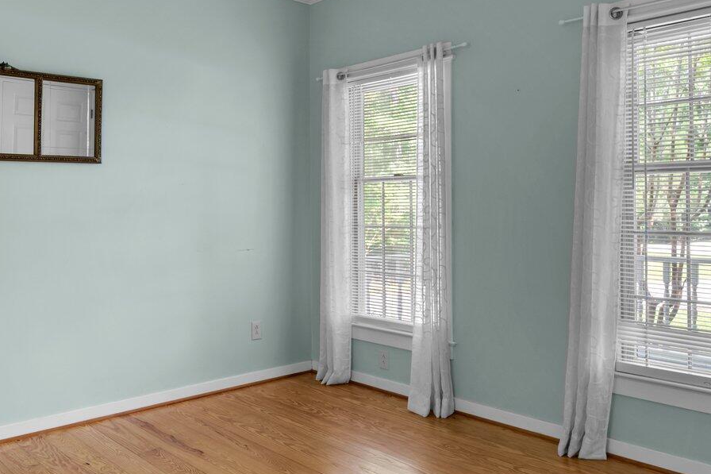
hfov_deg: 58.5
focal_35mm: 32
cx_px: 311
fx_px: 632
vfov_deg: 41.0
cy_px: 206
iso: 100
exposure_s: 2.5
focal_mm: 14
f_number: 9
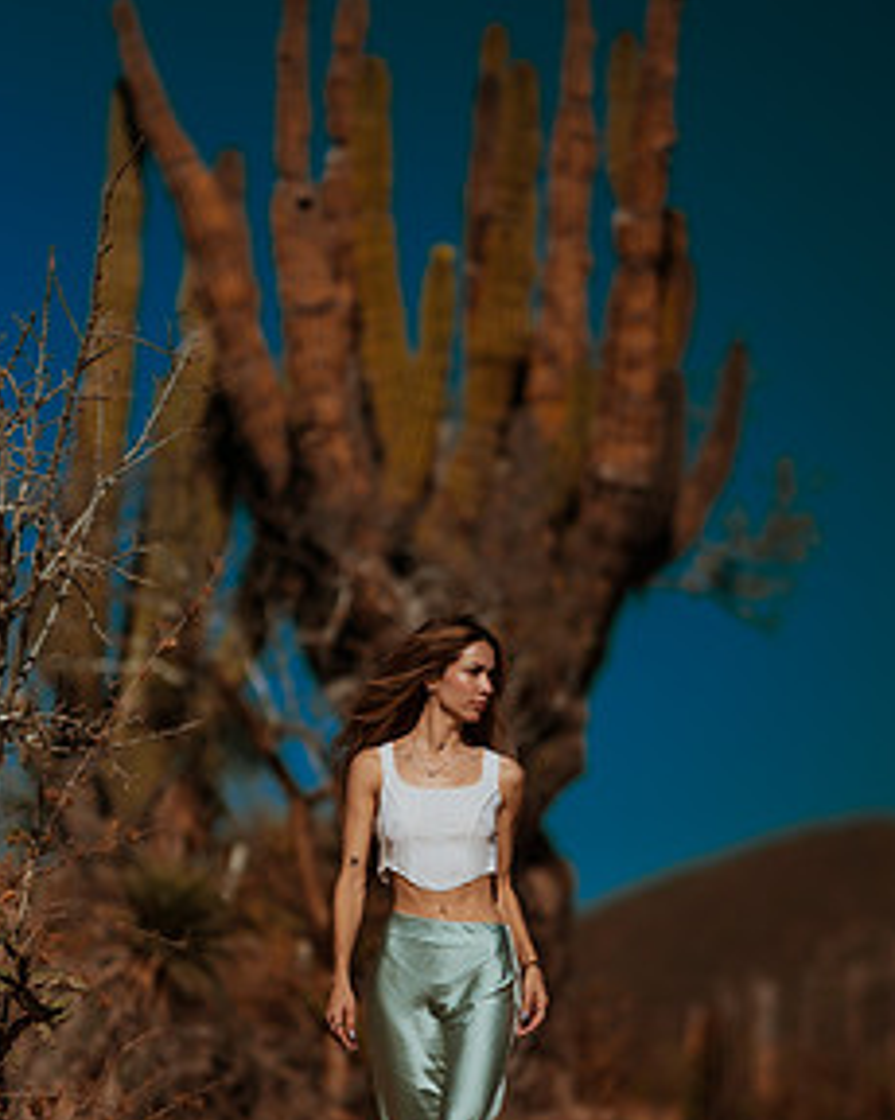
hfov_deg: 7.8
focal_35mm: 198
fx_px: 6563
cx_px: 416
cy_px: 716
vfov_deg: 9.8
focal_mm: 135
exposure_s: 1/8000
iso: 50
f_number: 1.8
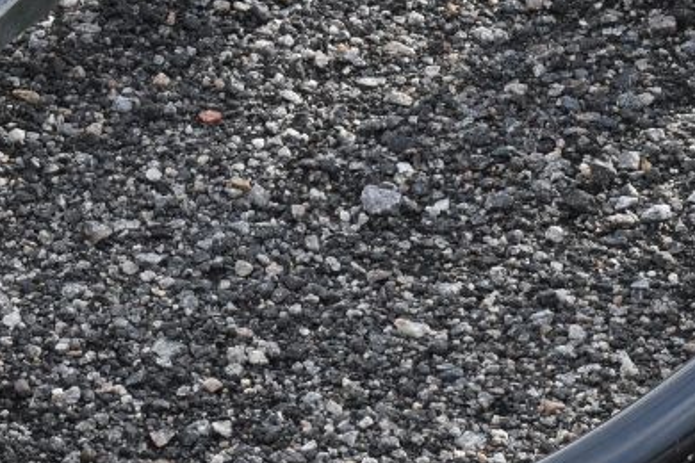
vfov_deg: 5.2
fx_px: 5134
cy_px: 109
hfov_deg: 7.7
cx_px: 479
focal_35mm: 266
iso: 1250
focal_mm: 45
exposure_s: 1/640
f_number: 13
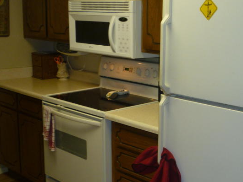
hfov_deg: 33.7
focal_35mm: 56
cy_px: 90
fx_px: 393
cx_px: 181
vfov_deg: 26.1
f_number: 3.3
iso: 100
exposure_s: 1/30
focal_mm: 5.2
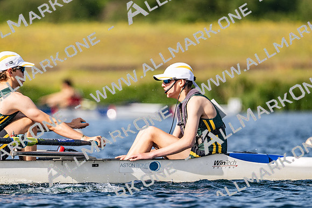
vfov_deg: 2.3
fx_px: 5197
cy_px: 104
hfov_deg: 3.4
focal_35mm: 600
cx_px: 156
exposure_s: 1/2500
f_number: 4.5
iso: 180
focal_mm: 400
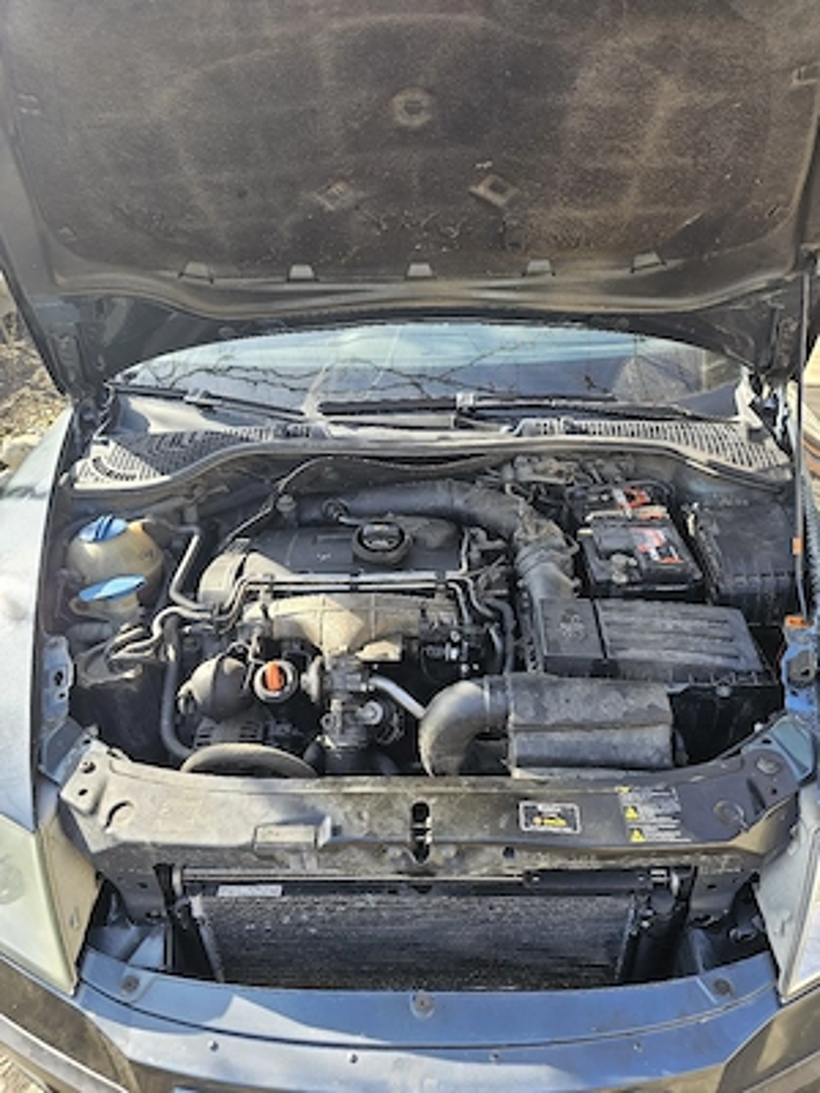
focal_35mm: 23
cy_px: 546
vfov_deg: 73.9
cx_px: 410
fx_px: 726
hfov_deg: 58.9
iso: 16
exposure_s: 1/100
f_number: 1.7
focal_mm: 6.3
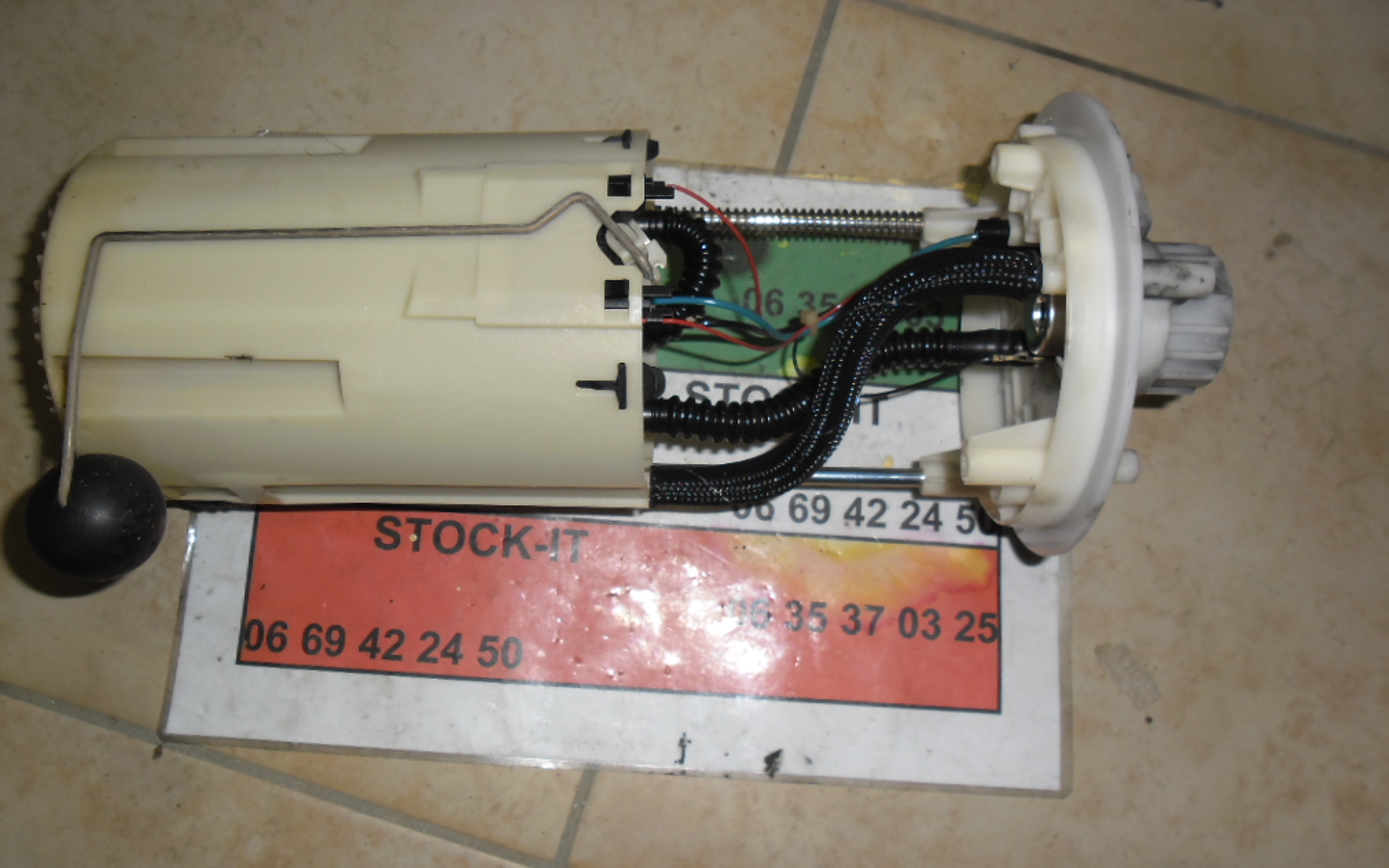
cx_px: 691
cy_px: 415
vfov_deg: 43.1
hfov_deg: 64.6
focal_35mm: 29
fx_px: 1098
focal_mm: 4.9
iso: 80
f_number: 3.5
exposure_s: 1/45
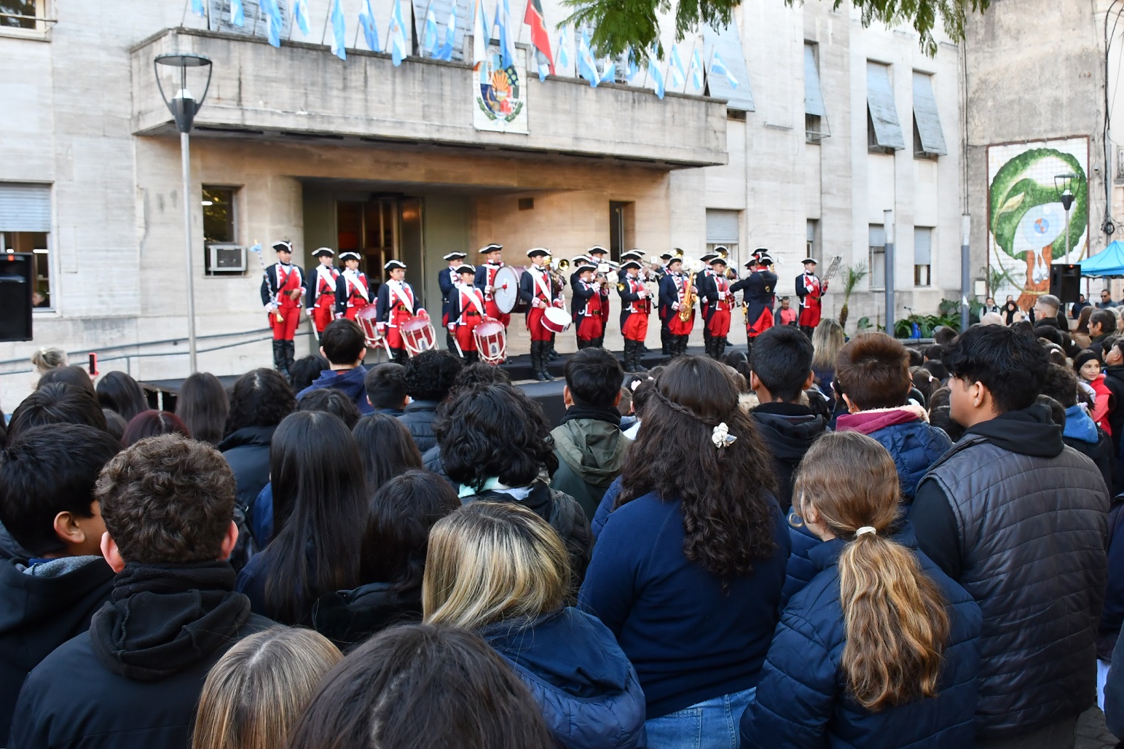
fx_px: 1092
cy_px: 370
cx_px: 602
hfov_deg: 54.4
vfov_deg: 37.8
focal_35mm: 35
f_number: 5.6
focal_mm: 18
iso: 500
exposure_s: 1/160
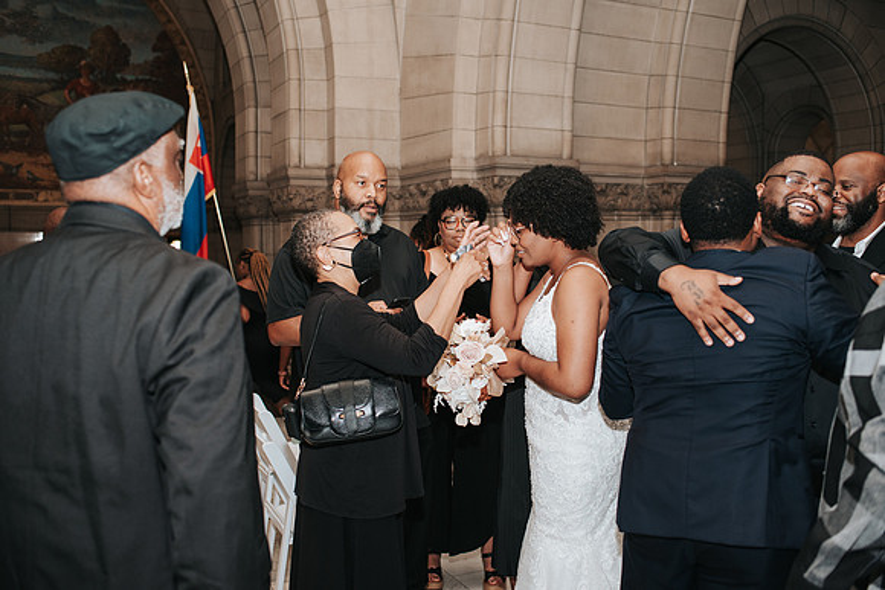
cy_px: 295
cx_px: 442
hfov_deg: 54.4
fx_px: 861
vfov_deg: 37.9
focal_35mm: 35
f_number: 3.2
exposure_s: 1/125
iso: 1000
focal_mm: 35
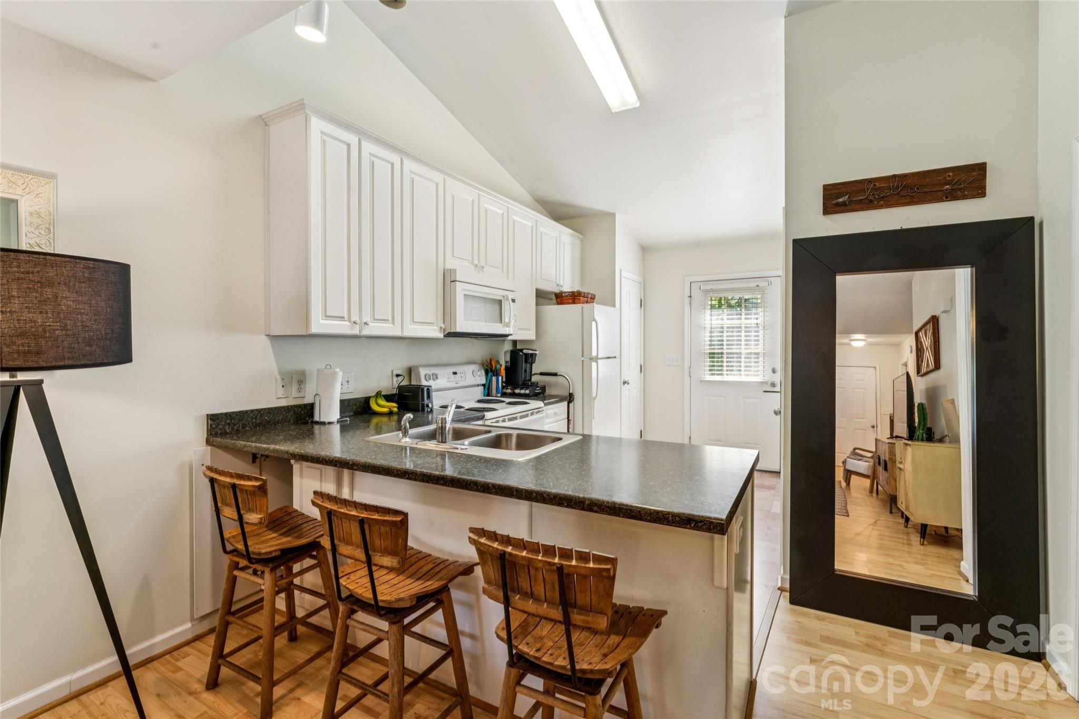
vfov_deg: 73.4
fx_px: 482
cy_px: 360
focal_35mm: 16
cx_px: 540
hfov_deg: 96.4
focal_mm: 16.1
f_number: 13
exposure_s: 1/6
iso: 400
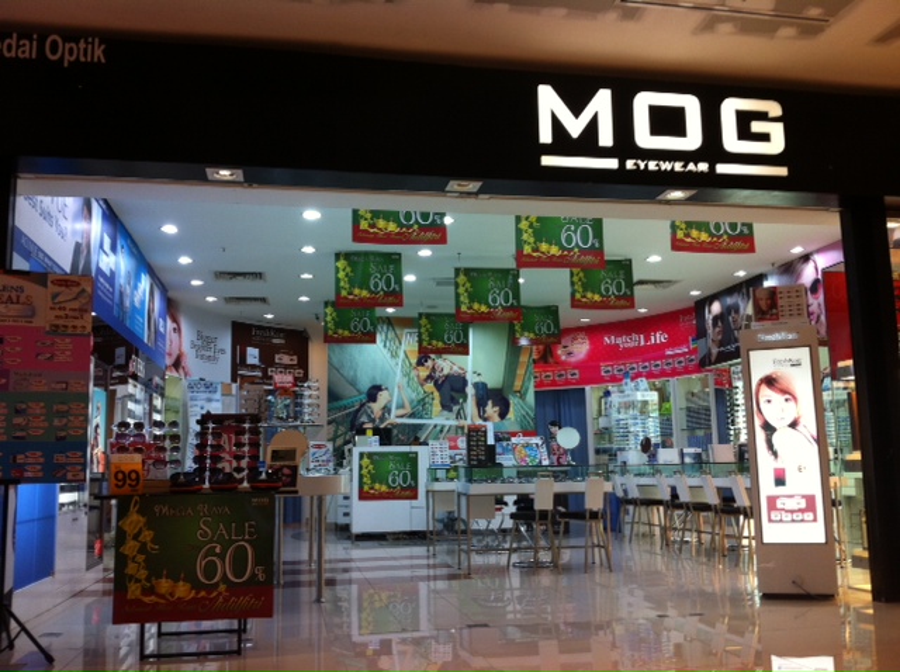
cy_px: 336
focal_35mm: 35
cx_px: 450
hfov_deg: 52.7
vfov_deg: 40.6
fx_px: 909
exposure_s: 1/20
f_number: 2.8
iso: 80
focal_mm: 3.85
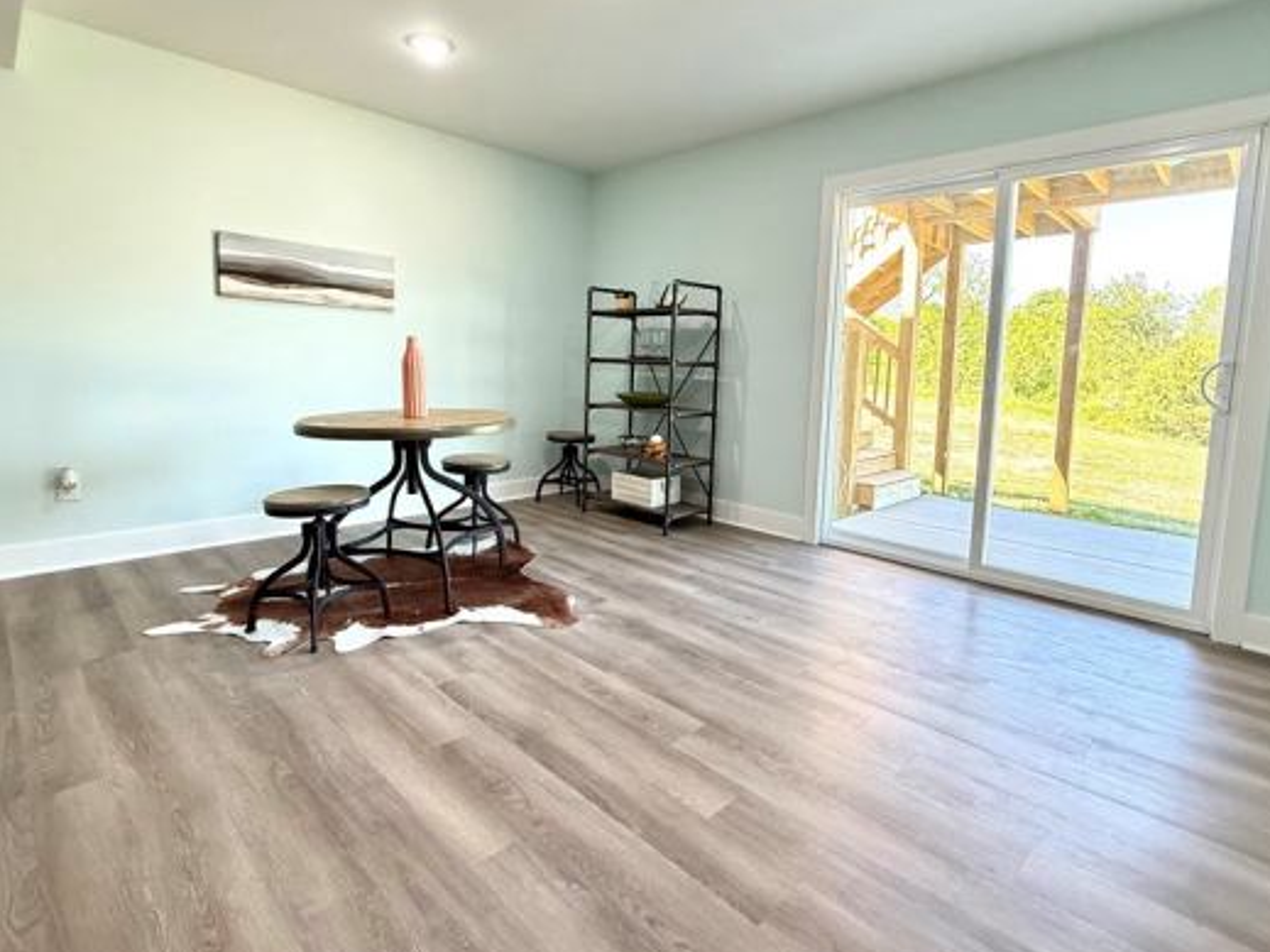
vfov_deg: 71.4
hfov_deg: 87.7
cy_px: 426
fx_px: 660
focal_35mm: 18
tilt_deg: -4.2
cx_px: 655
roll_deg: -1.6
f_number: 2.2
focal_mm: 2.22
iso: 400
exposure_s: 1/120
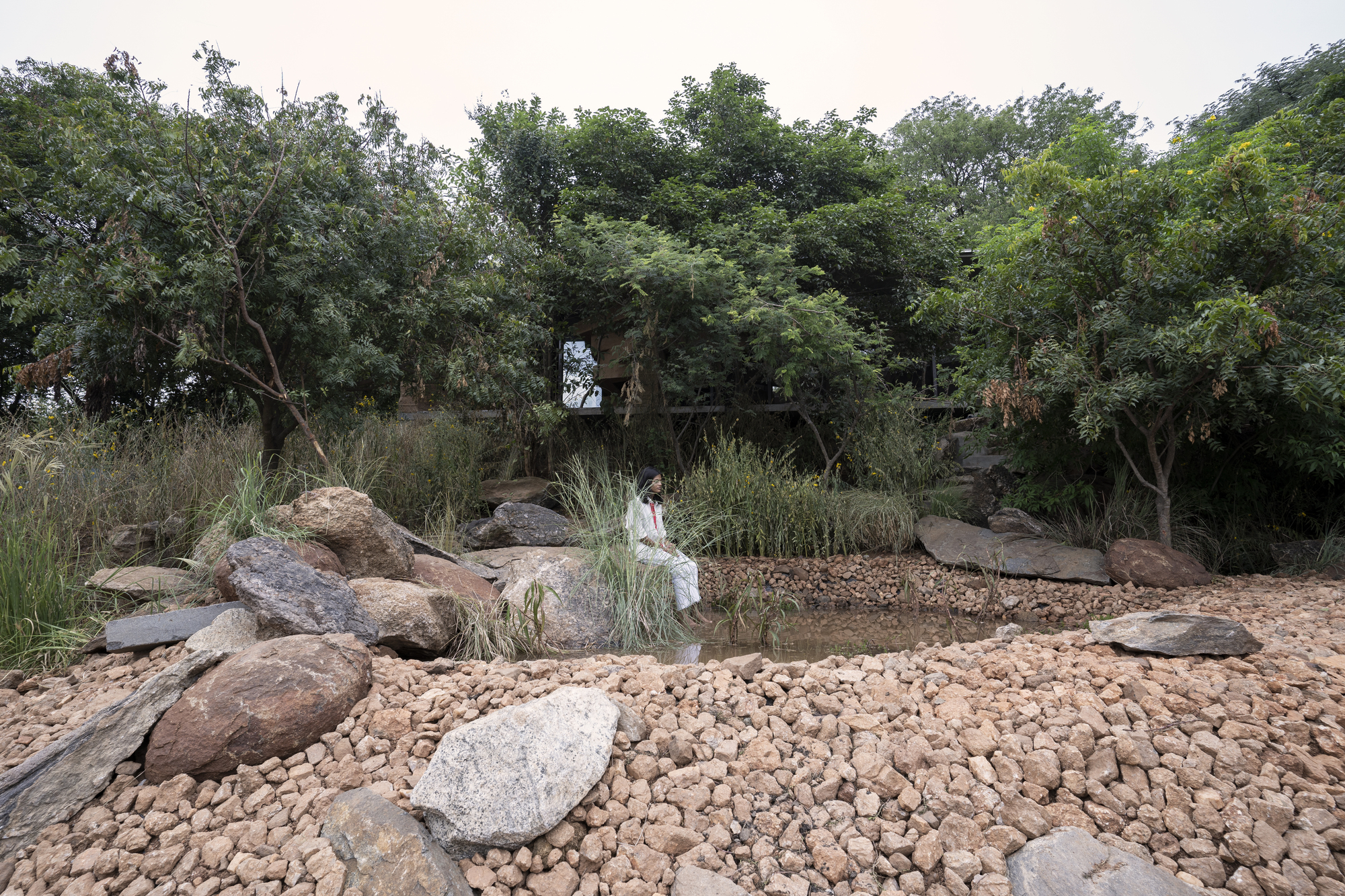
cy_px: 448
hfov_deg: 93.3
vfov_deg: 70.4
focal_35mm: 17
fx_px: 635
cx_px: 672
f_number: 8
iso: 250
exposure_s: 1/15
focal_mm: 17
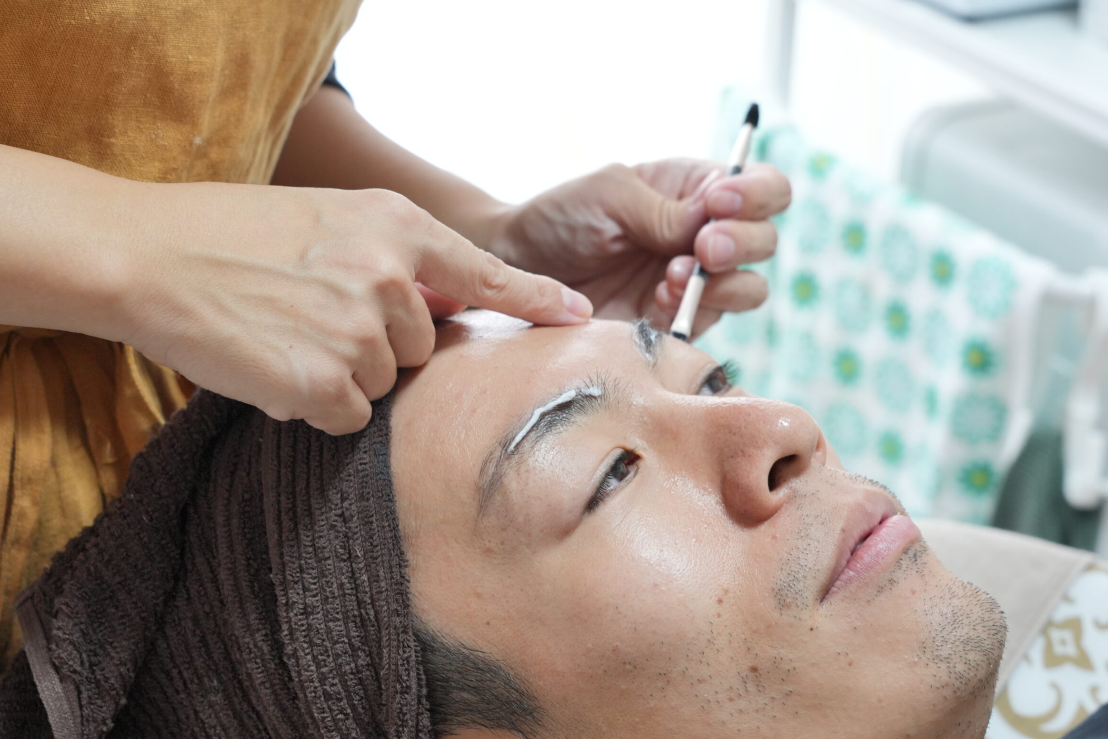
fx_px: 2370
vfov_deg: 17.7
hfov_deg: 26.3
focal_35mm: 77
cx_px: 554
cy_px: 389
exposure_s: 1/80
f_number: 7.1
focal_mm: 70
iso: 2500
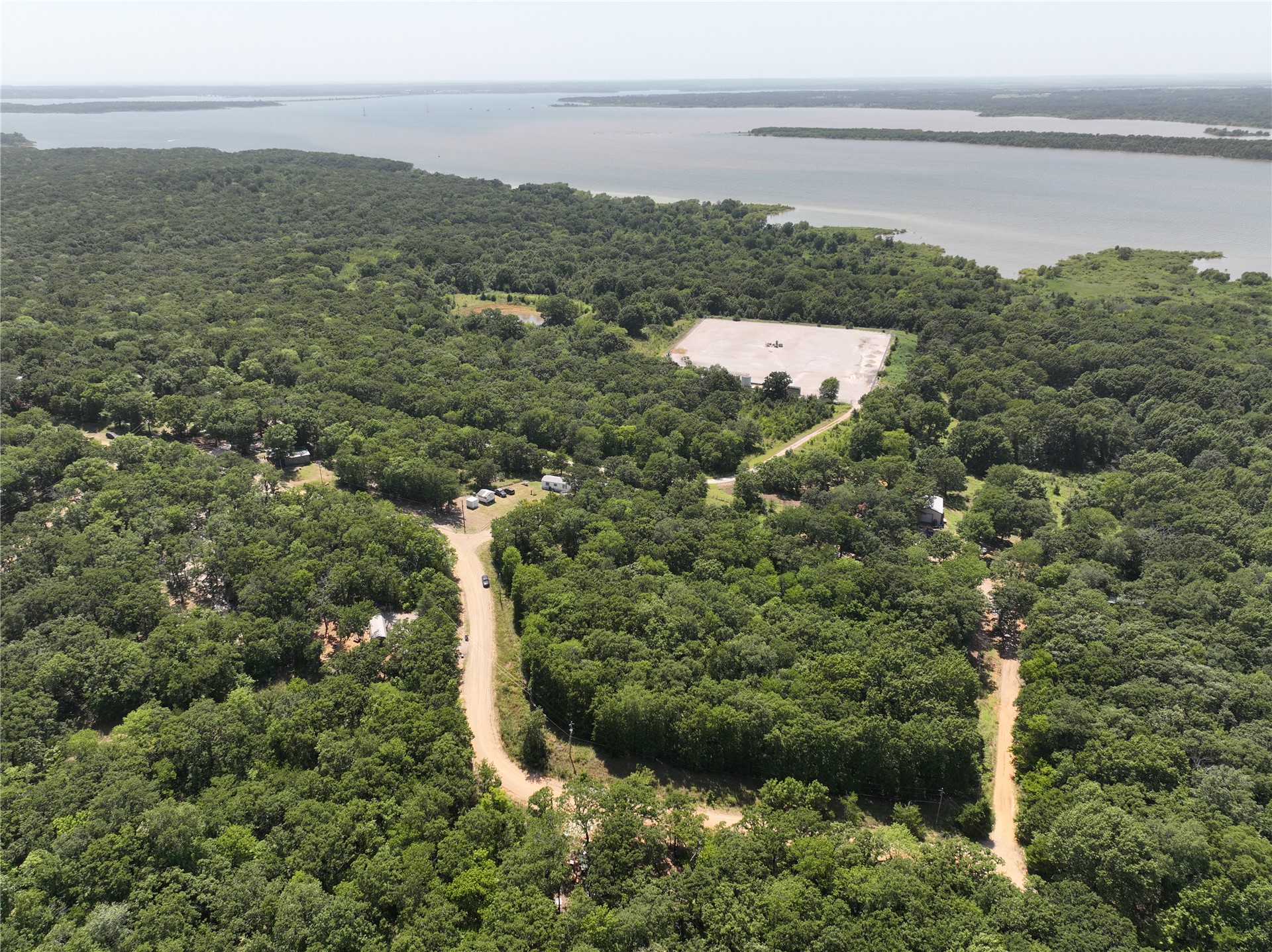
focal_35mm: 24
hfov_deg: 71.6
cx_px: 636
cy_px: 476
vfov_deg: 56.8
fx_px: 881
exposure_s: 1/100
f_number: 2.8
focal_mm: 12.29
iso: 100
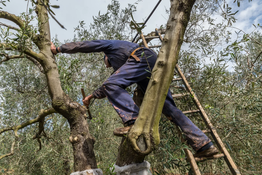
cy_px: 88
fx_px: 175
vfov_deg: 53.2
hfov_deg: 73.7
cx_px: 131
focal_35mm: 24
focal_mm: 24
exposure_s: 1/320
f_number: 10
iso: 400
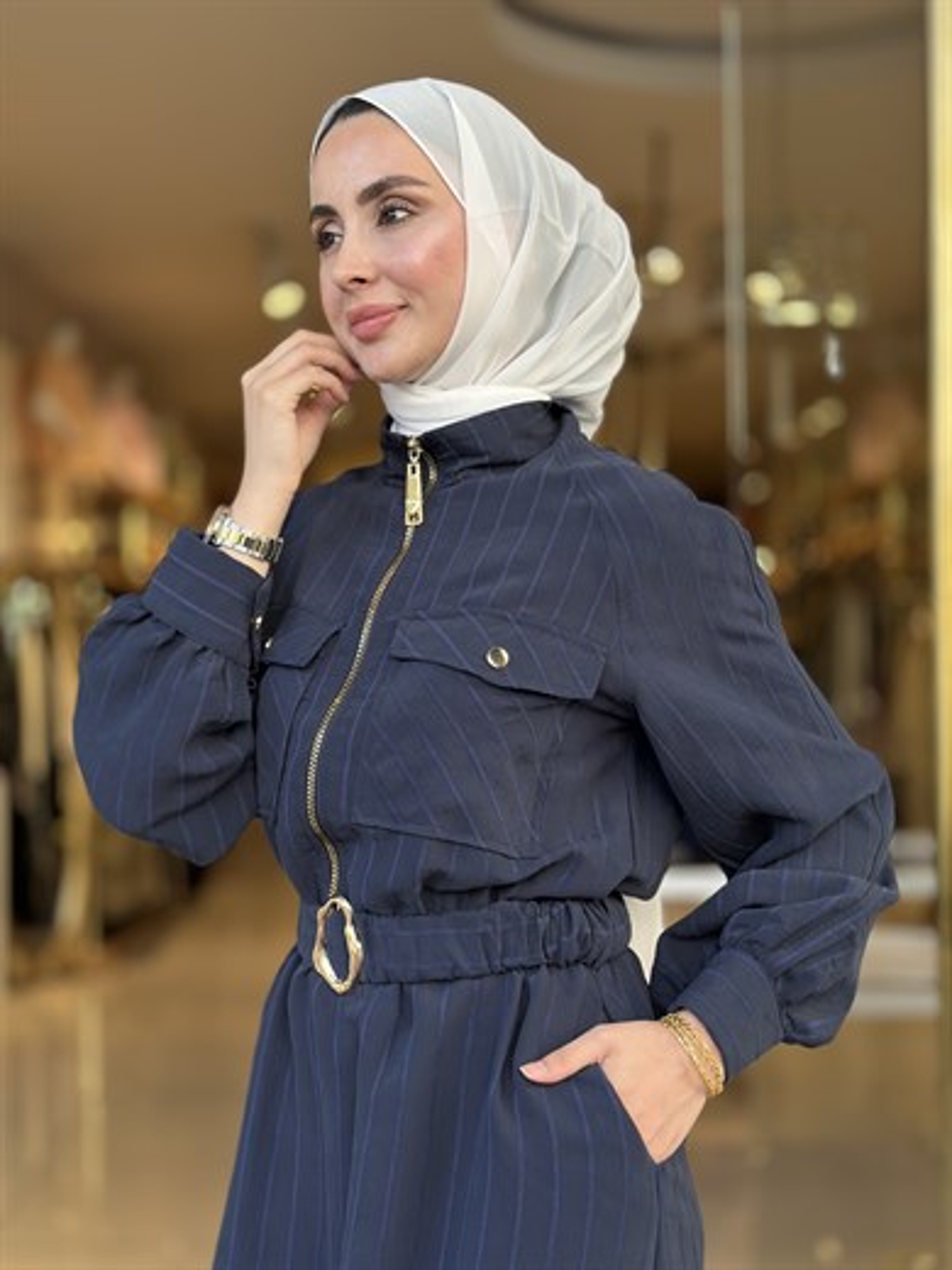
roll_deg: -0.7
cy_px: 635
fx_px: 1760
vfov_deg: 39.7
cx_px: 476
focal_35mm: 48
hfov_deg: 30.3
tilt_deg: +0.7
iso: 80
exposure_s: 1/524
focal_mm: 6.86
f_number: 1.78
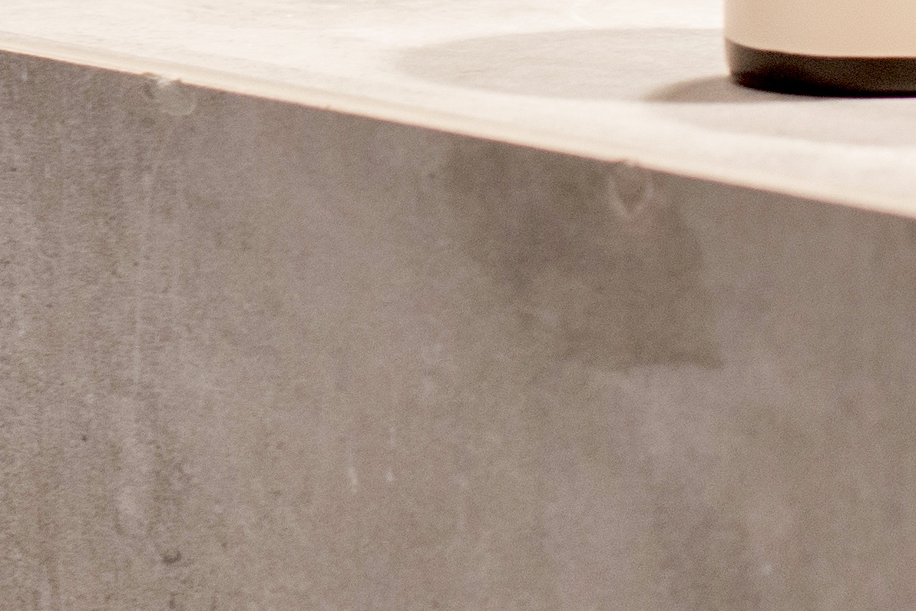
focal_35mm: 302
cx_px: -681
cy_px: -545
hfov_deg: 6.7
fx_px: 7686
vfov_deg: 4.5
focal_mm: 50
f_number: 4
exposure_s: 1/60
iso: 400
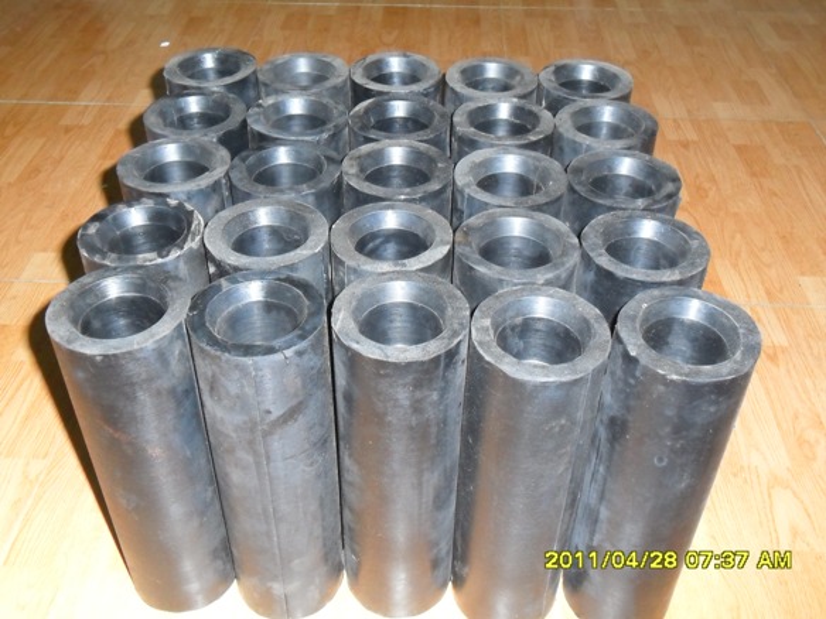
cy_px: 310
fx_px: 883
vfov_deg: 38.7
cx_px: 413
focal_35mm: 37
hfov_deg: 50.1
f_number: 4
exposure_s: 1/45
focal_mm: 6.6
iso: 400
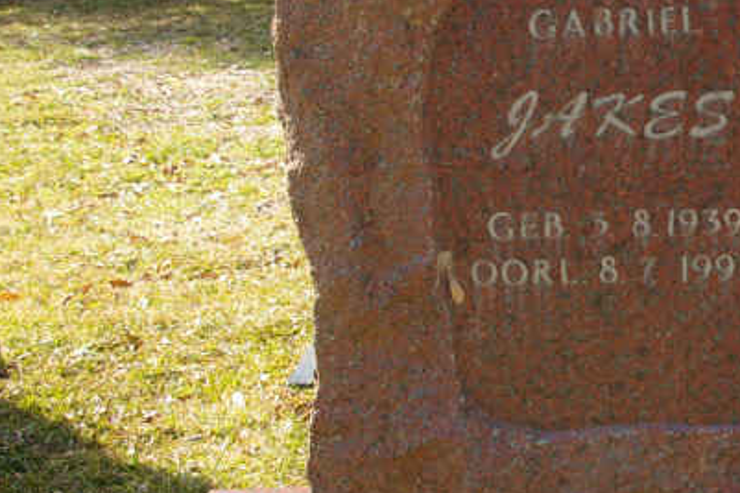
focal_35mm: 80
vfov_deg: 17.0
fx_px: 1647
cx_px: 707
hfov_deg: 24.4
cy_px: 188
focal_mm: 23
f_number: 8
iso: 200
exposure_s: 1/180
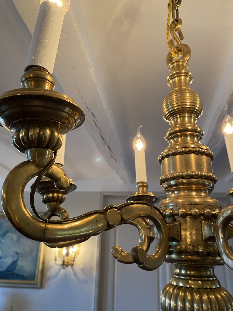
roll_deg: -1.3
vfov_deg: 67.3
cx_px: 116
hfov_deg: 53.1
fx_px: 233
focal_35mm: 26
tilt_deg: +22.8
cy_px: 156
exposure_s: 1/50
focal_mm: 4.25
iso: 250
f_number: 1.8
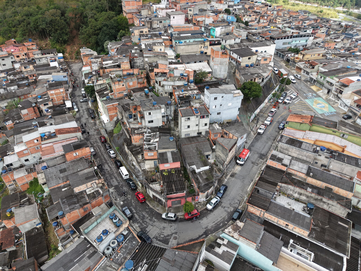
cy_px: 136
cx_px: 180
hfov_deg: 71.6
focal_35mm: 24
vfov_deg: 56.8
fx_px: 250
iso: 110
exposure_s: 1/1000
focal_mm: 8.67
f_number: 1.8
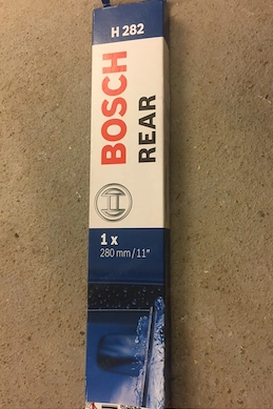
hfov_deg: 42.3
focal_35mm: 31
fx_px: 353
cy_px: 200
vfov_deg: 60.3
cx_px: 149
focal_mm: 4.15
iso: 160
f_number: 2.2
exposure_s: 1/33
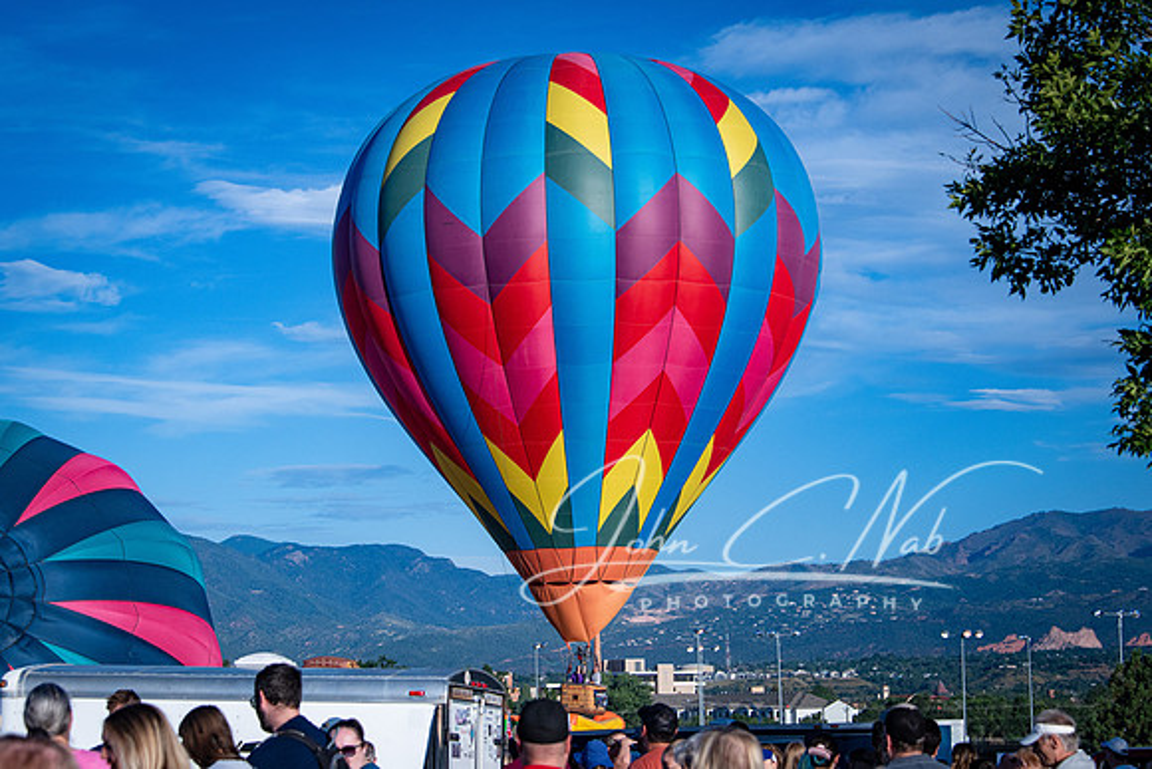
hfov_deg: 25.0
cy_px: 328
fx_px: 2595
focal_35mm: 81
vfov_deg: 16.8
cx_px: 574
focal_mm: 70
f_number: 5
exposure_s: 1/5000
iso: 400
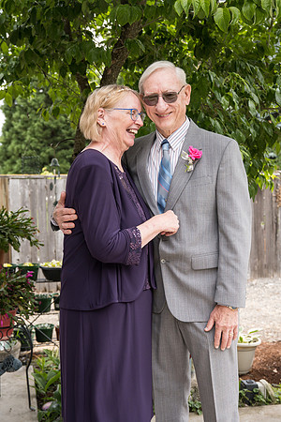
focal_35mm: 50
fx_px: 585
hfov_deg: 27.0
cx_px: 140
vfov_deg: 39.6
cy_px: 211
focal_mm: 50
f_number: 5
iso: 400
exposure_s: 1/500
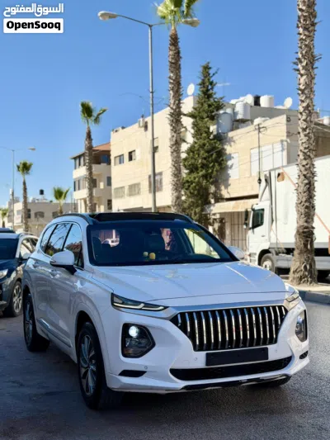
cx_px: 165
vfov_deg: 39.6
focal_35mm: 48
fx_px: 610
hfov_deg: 30.3
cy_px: 220
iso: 64
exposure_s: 1/4878
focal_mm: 6.76
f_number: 1.78
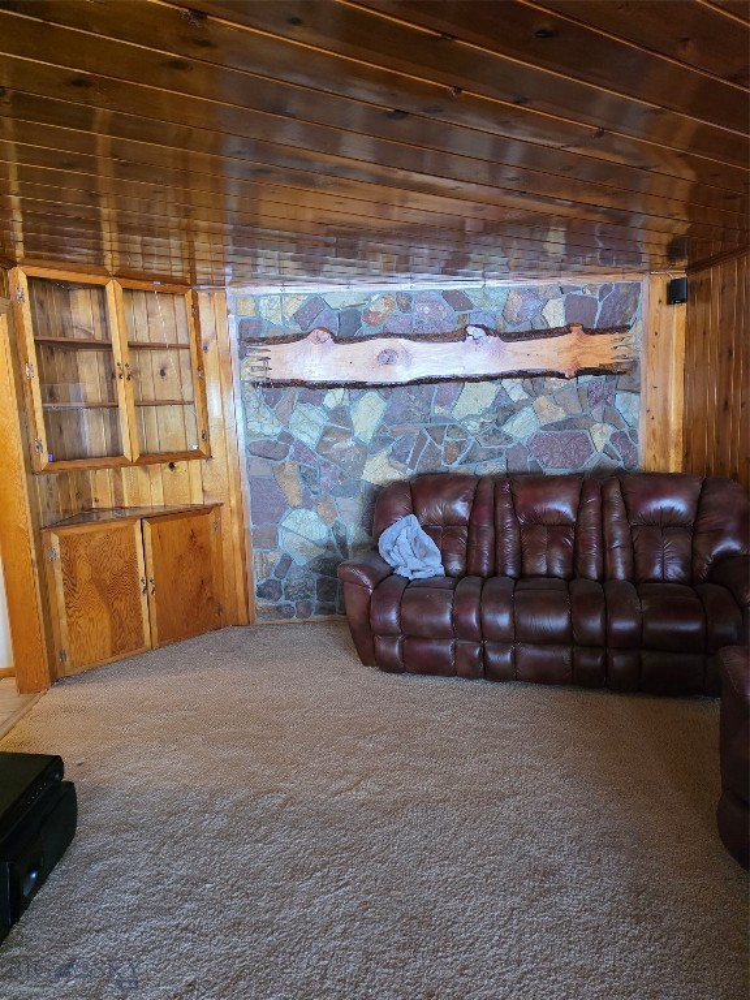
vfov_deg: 73.9
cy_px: 500
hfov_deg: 58.9
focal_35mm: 23
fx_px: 664
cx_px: 375
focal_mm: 6.3
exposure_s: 1/120
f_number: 1.7
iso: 1250
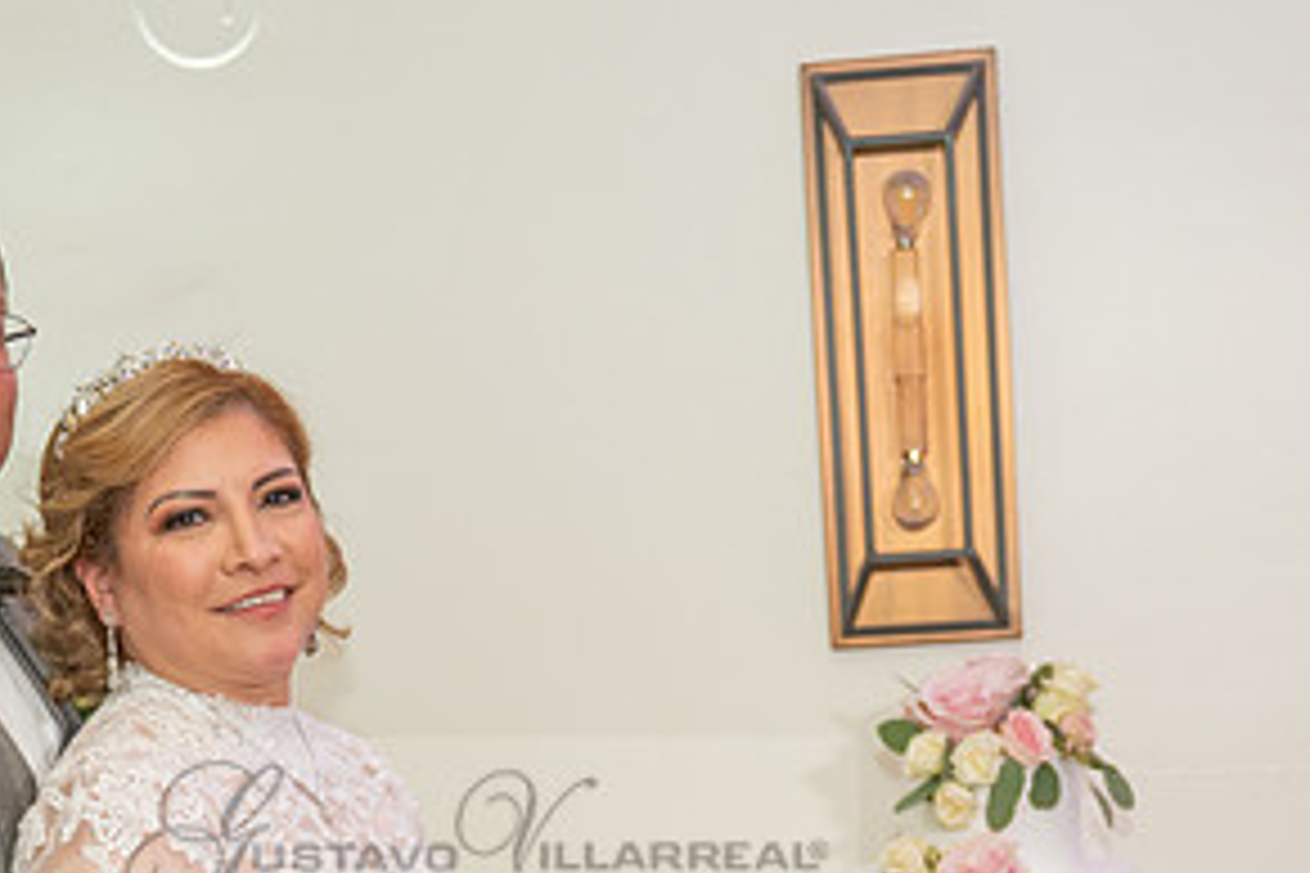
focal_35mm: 91
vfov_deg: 14.4
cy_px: 1107
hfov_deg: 22.4
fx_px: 3311
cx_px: 661
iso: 800
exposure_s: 1/100
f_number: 2.8
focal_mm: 35
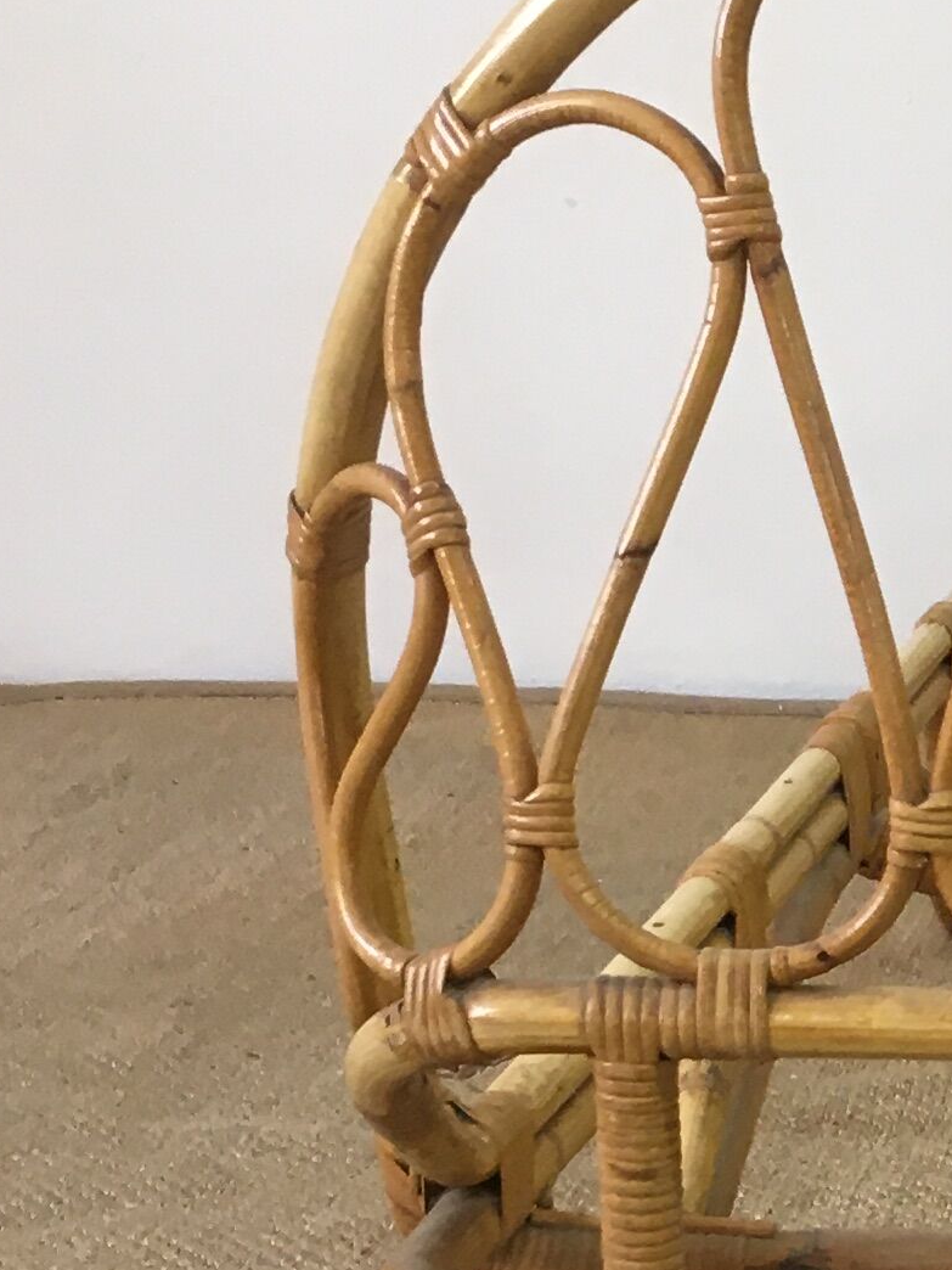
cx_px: 1610
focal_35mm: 112
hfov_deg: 12.3
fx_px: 4107
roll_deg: -1.3
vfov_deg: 17.3
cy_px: 1123
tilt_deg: -16.9
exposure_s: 1/33
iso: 80
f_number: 2.2
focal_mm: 4.15
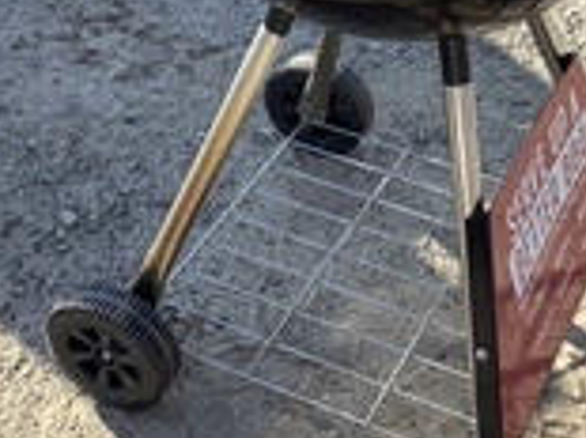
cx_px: 416
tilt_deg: -33.2
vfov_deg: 18.1
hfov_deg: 24.2
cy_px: 30
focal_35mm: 80
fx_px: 1353
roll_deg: -3.5
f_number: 2.4
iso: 25
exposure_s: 1/554
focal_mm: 3.3
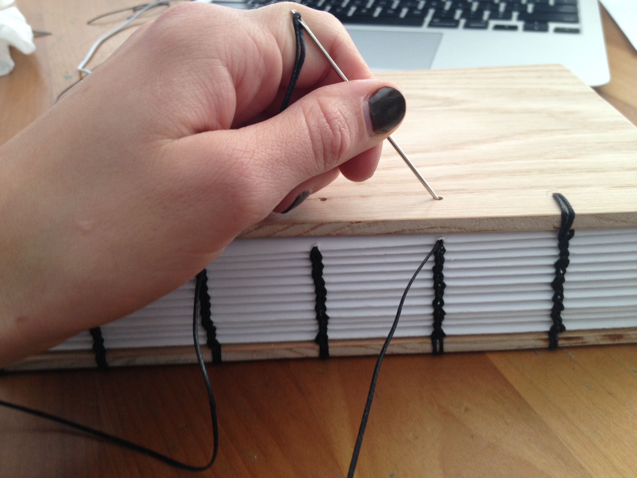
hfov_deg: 52.6
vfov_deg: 40.7
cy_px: 239
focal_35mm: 35
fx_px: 644
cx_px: 318
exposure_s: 1/20
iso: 64
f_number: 2.4
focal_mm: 4.28
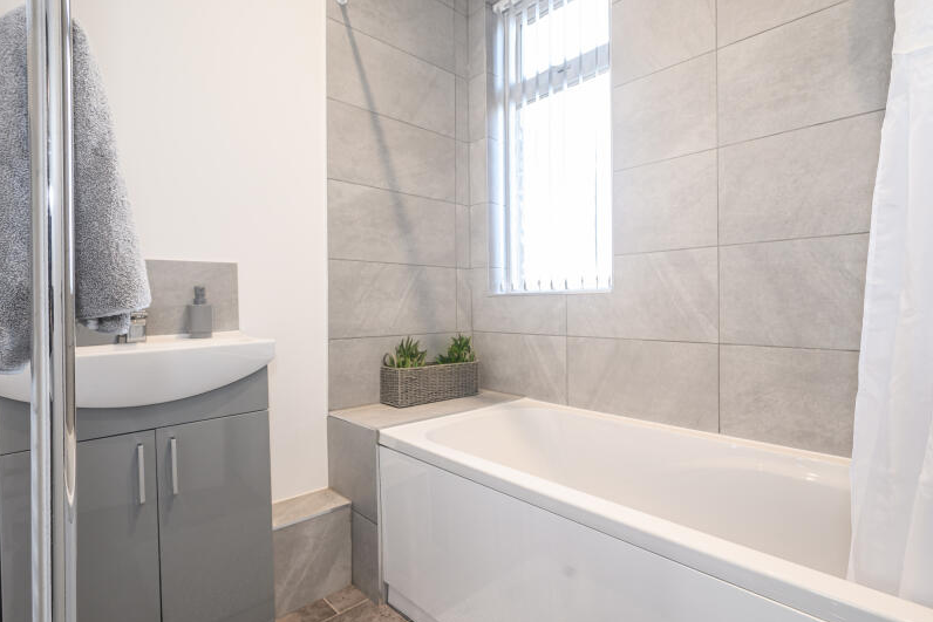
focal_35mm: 18
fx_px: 467
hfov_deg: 89.5
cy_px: 305
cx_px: 530
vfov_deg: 67.4
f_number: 8
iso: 640
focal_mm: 14
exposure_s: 1/10
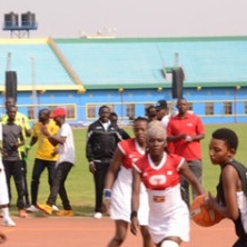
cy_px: 175
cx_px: 149
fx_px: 1332
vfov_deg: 10.6
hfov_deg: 10.6
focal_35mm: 165
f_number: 13
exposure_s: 1/100
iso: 250
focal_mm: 48
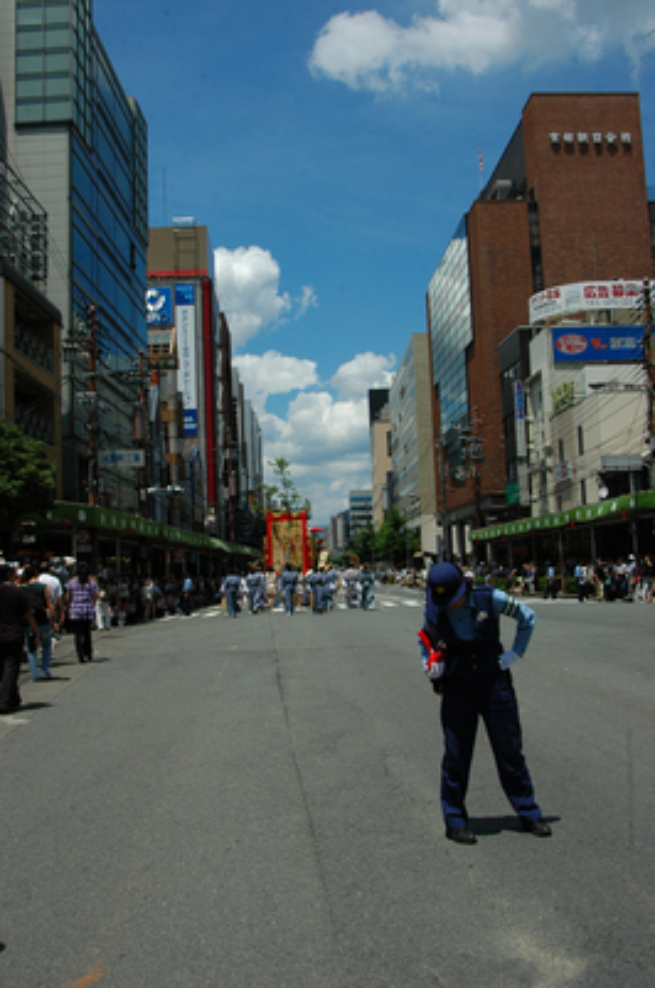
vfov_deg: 53.2
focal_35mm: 36
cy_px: 494
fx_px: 986
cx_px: 328
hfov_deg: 36.8
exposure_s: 1/400
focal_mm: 24
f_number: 11
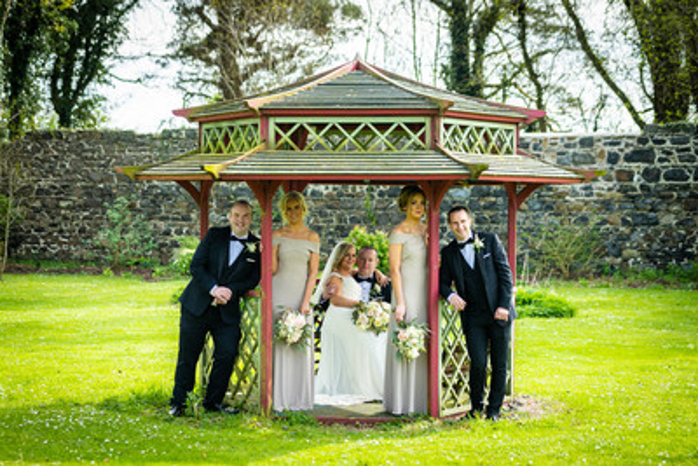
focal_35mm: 80
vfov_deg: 17.2
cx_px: 302
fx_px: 1542
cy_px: 251
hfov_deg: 25.5
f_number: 2.8
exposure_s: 1/1000
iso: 250
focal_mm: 70
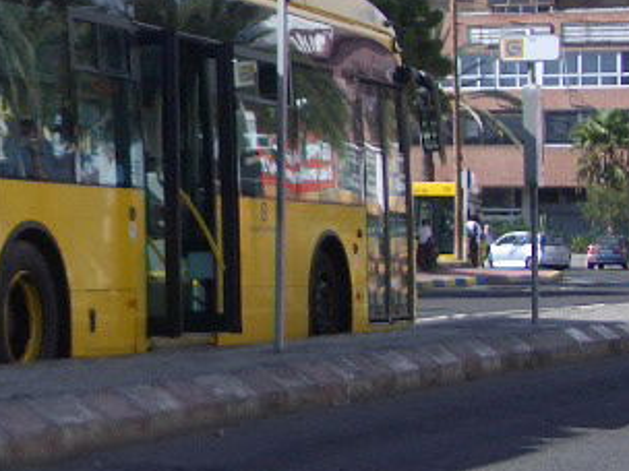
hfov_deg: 13.4
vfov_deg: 10.7
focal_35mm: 138
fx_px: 2508
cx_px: -339
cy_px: 122
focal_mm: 6.8
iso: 50
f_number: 2.8
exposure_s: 1/800
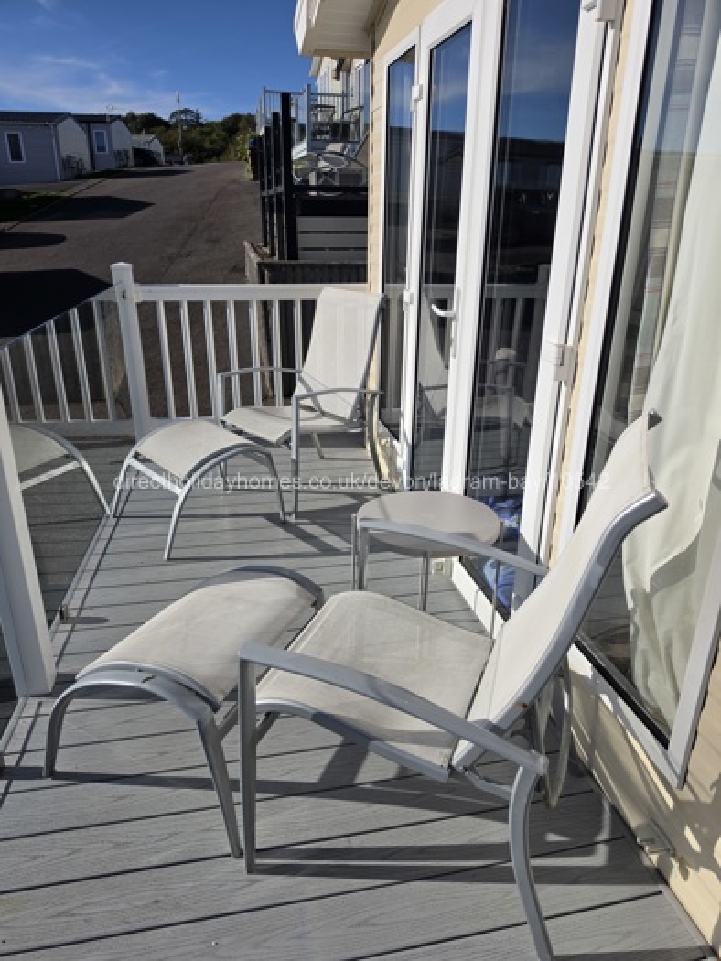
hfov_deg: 58.9
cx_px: 360
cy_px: 480
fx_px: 638
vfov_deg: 73.9
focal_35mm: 23
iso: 32
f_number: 1.4
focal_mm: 6.5
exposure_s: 1/7939
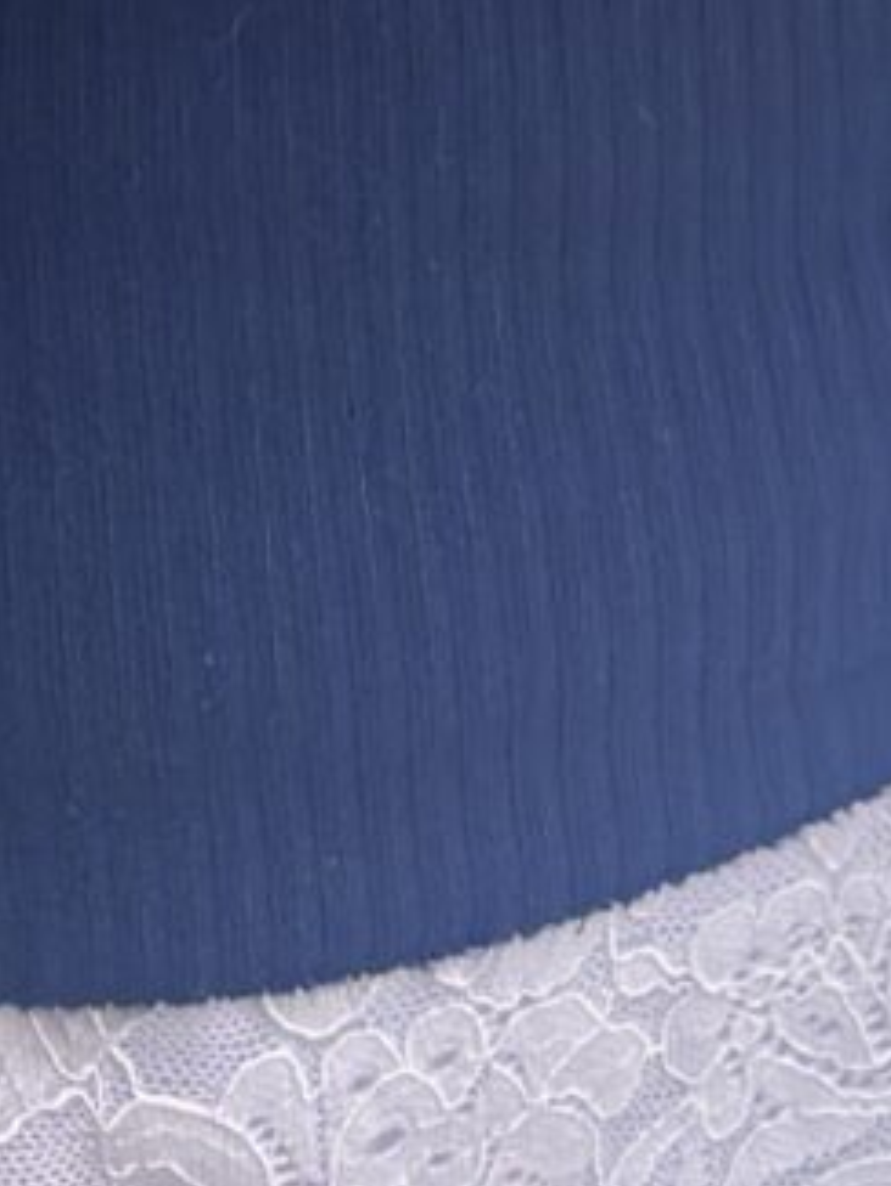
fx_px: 7031
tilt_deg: -24.5
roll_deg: -3.5
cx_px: 581
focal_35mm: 205
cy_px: -3222
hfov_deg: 7.2
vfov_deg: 7.5
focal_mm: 5.96
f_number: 1.6
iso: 50
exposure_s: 1/351
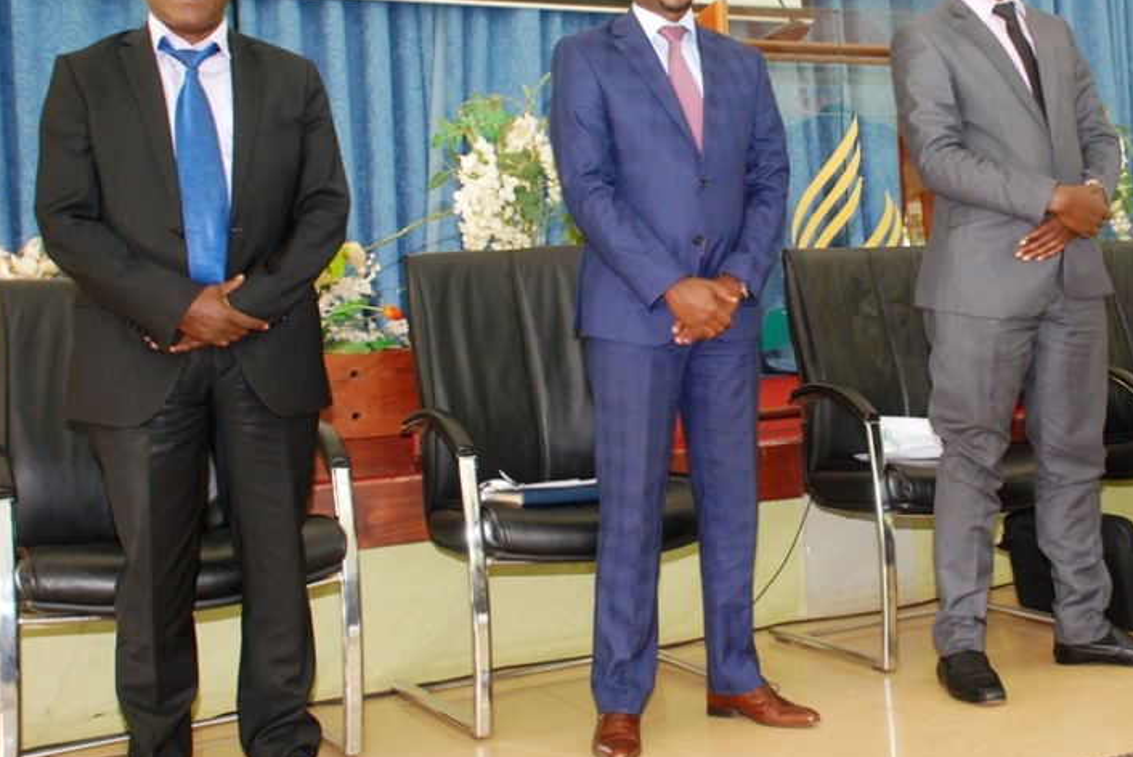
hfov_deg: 38.3
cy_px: 314
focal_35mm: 51
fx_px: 1606
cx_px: 788
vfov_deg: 26.5
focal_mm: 24
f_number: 4
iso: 800
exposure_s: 1/40
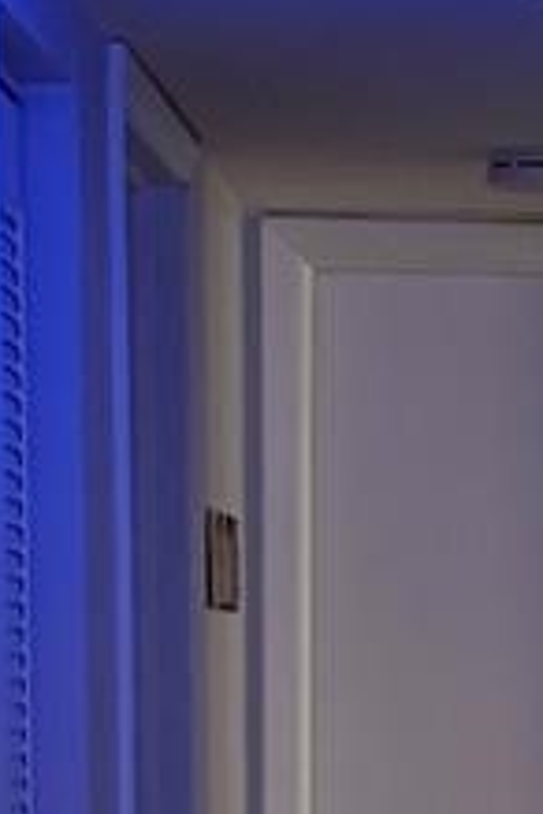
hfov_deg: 9.8
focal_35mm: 137
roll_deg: -1.6
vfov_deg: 14.5
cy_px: 970
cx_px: 703
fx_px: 3099
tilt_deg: -4.6
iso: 320
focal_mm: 6.76
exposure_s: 1/60
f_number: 1.78
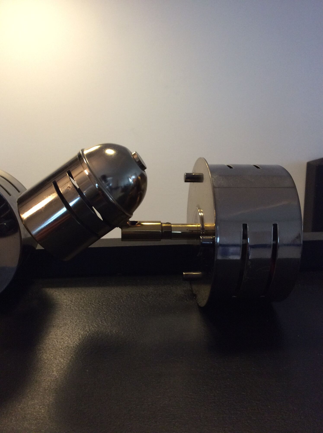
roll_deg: +2.8
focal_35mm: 32
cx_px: 162
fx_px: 399
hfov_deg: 44.1
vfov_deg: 56.9
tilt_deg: -13.1
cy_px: 216
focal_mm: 3.3
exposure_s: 1/25
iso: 100
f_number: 2.4
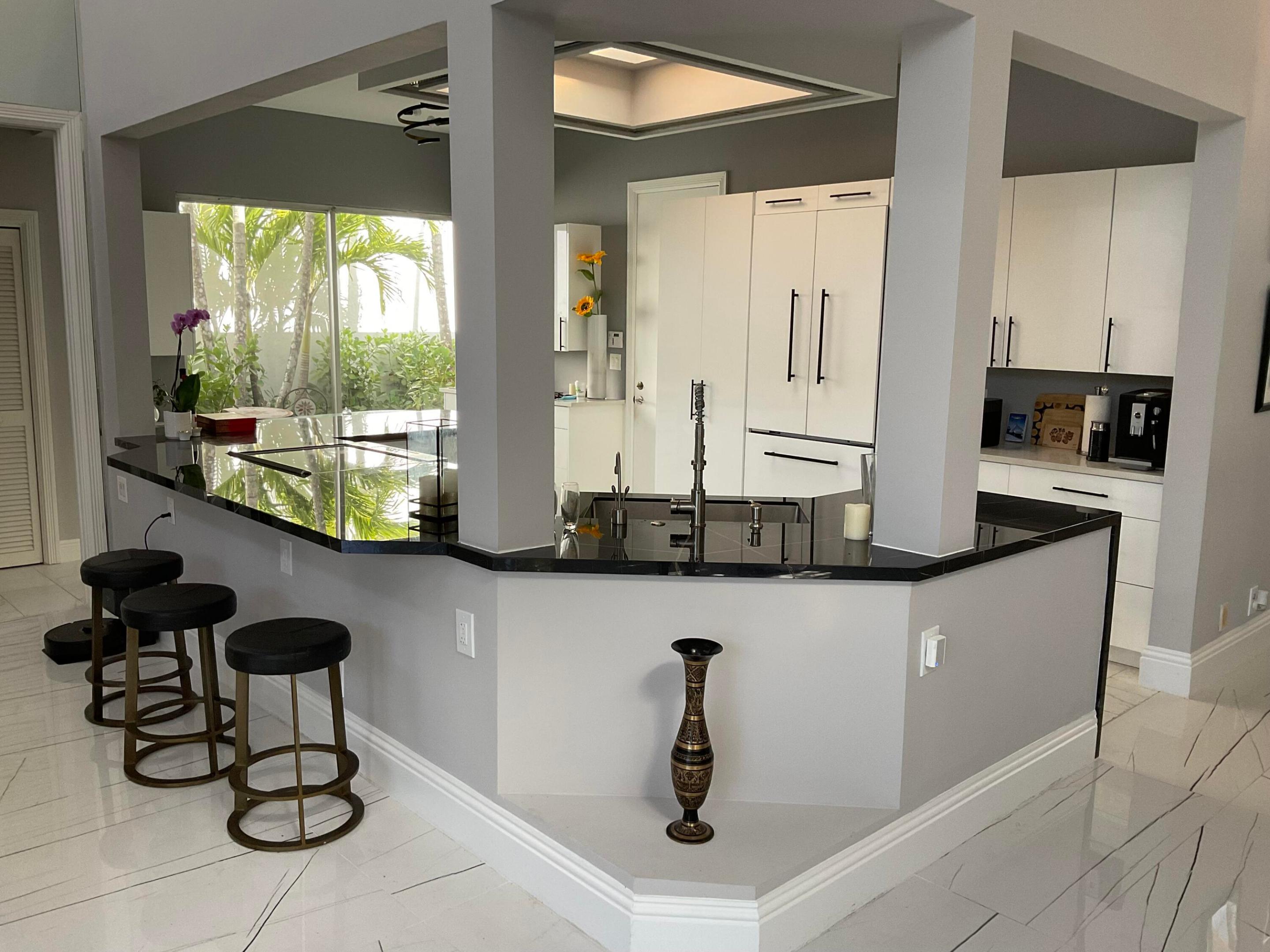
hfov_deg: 61.7
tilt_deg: -8.8
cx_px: 635
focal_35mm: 29
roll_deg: -1.1
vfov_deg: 48.2
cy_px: 476
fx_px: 1064
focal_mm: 3
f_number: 1.8
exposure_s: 1/121
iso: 64
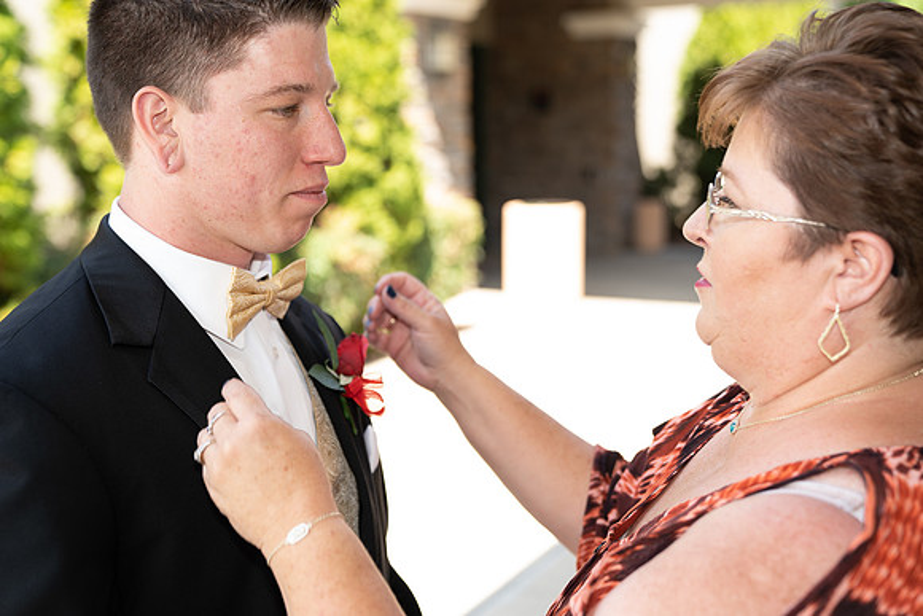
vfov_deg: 29.3
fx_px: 1180
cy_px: 308
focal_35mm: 46
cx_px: 462
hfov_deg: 42.7
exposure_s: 1/200
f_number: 2.8
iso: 160
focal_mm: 46
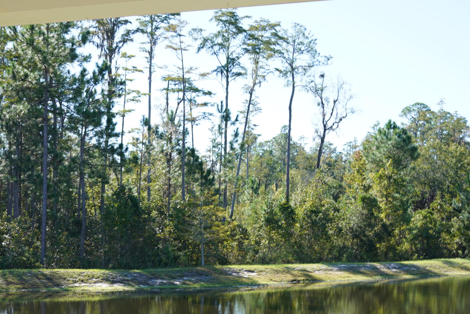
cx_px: 194
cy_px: 277
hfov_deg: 30.9
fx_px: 849
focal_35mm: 65
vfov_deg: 20.5
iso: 100
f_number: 9
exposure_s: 1/60
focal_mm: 35
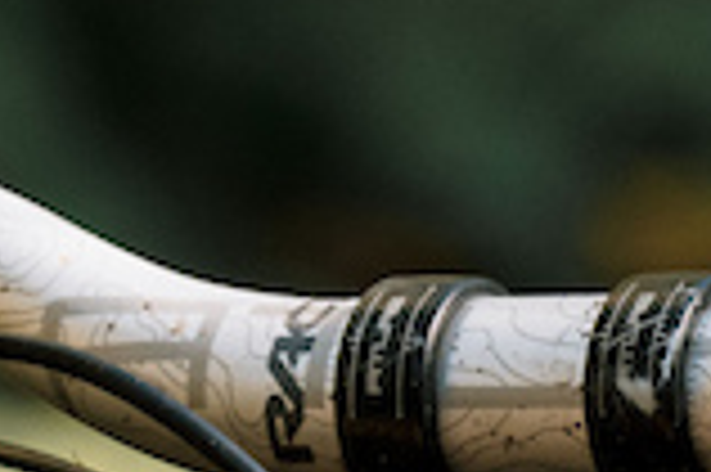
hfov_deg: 2.0
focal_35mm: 1020
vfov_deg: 1.3
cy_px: 533
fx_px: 20124
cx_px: 814
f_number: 5.6
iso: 1250
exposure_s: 1/60
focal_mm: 157
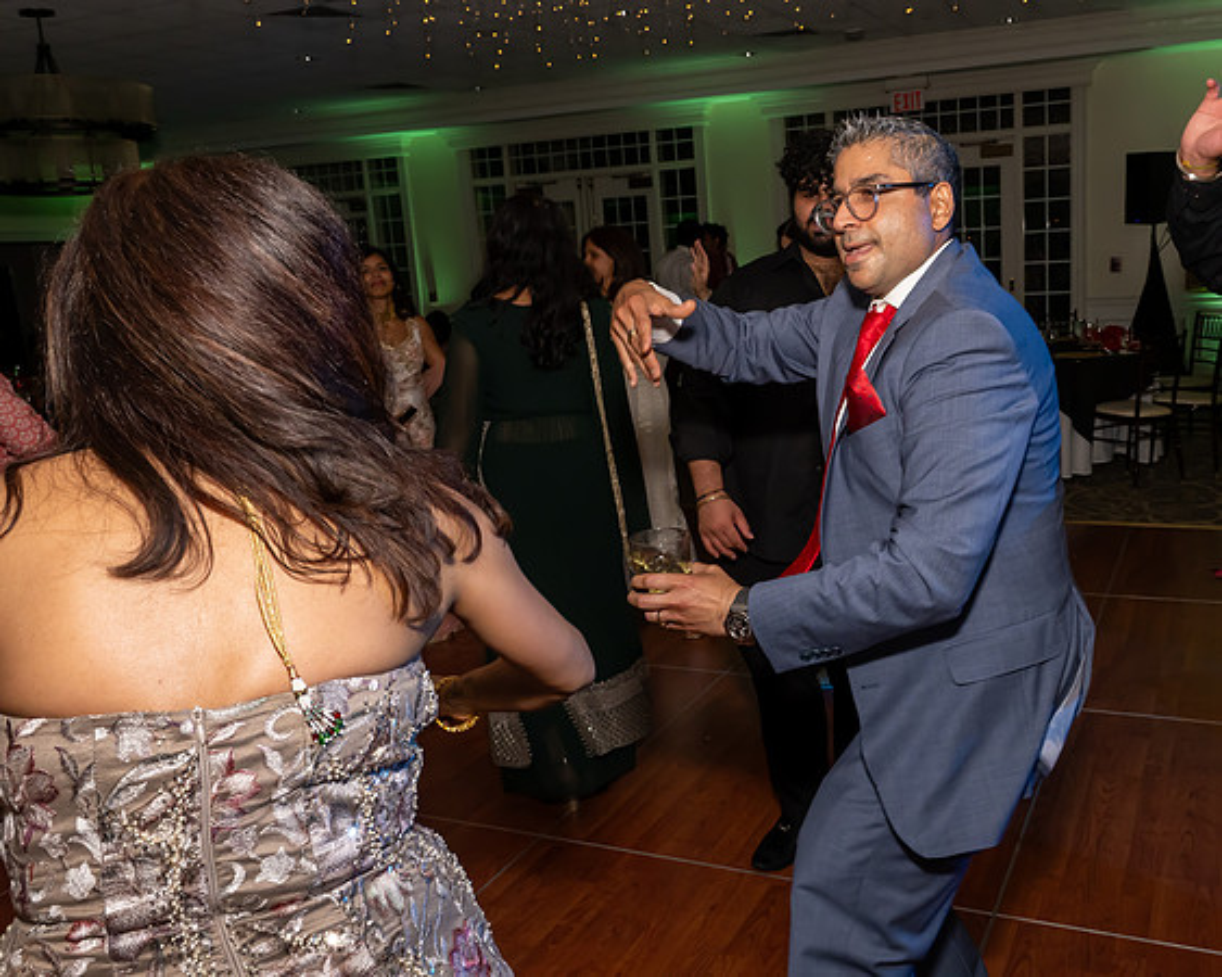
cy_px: 462
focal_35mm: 30
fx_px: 1074
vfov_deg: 48.9
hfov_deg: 58.4
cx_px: 774
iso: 640
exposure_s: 1/250
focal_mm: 17
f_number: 8
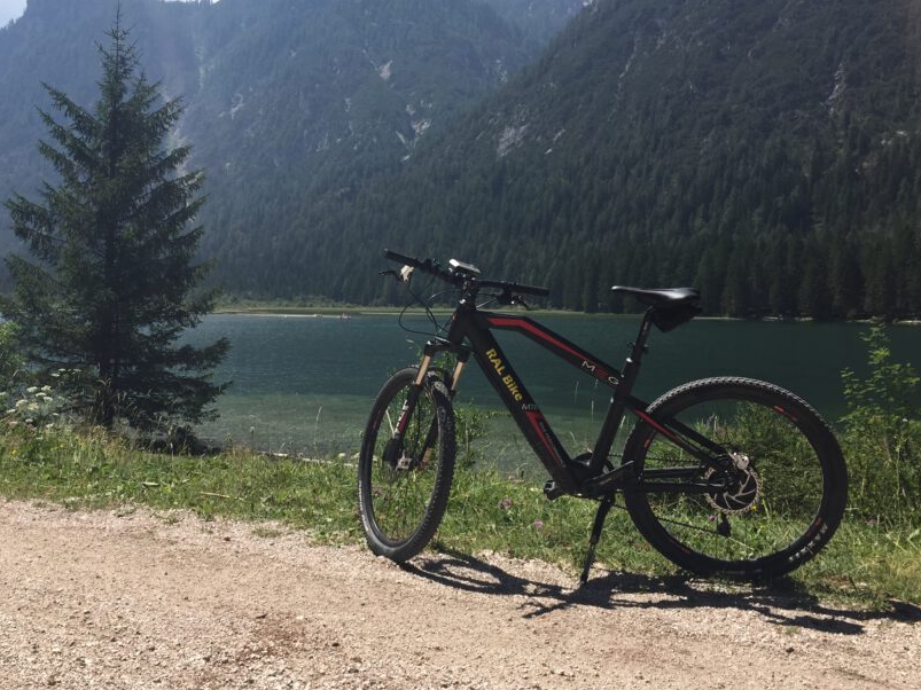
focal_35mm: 37
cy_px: 276
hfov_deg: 50.1
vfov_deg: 38.5
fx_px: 984
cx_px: 434
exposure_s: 1/1980
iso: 32
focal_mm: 4.15
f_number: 2.2
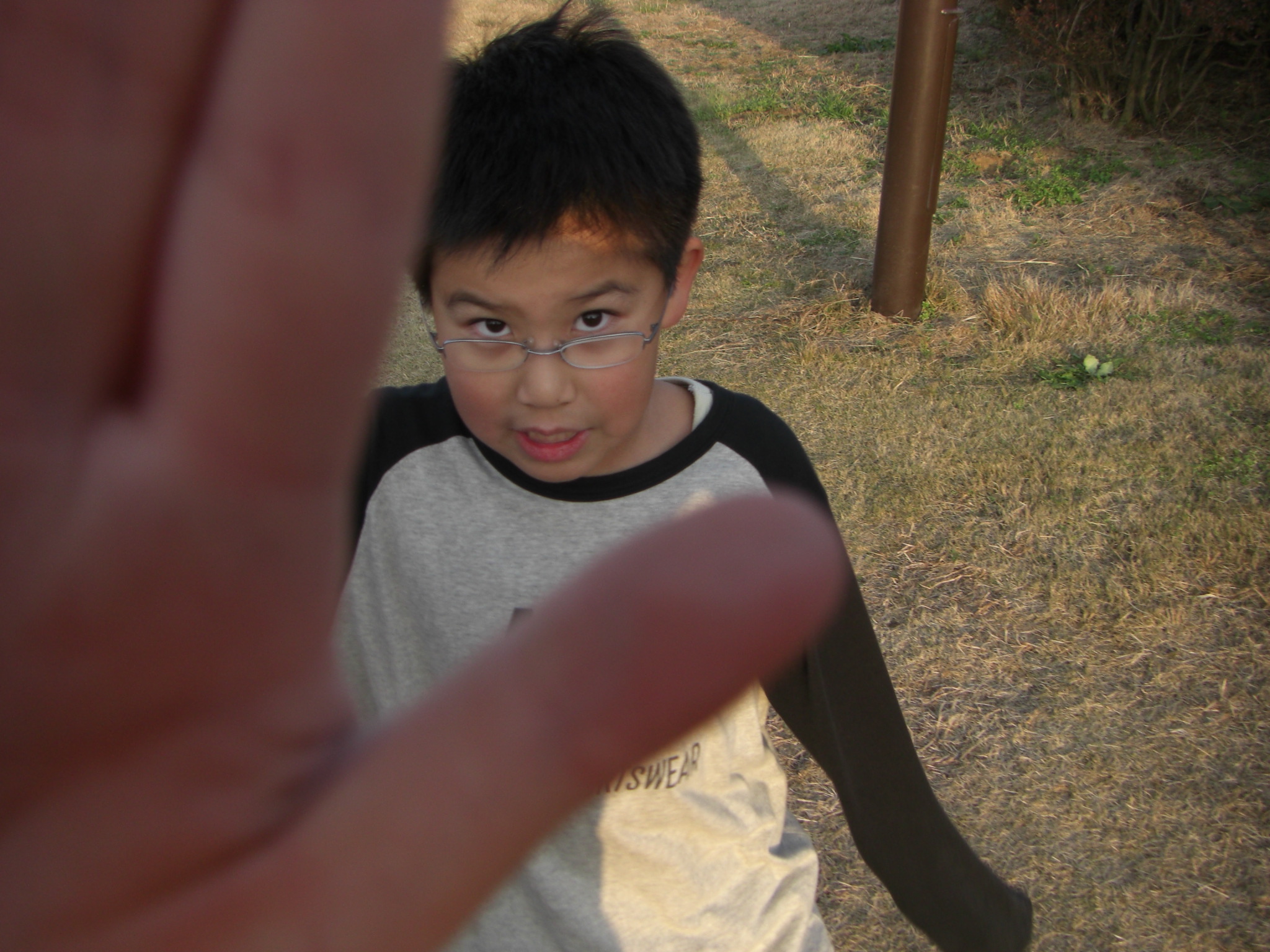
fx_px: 1394
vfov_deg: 37.7
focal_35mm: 38
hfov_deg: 49.0
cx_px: 635
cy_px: 476
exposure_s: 1/250
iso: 64
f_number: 3.4
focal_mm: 6.3
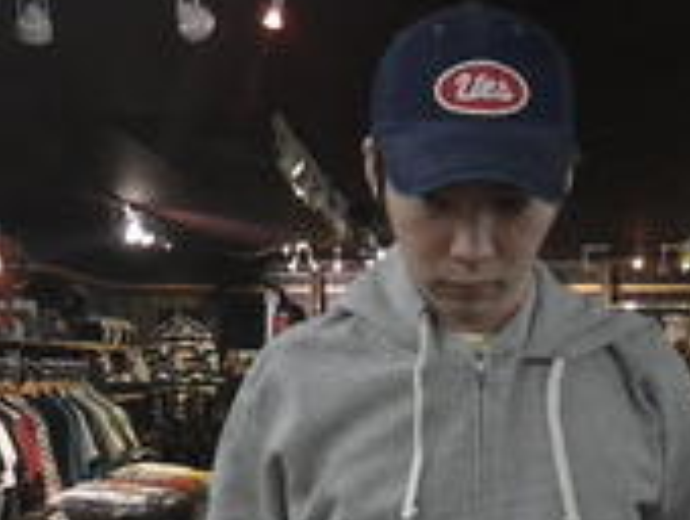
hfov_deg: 27.6
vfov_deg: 20.5
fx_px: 1397
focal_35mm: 70
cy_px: 494
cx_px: 446
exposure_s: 1/50
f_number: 3.8
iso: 400
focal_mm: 6.1
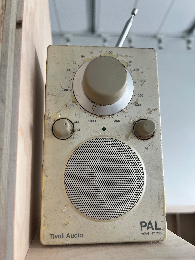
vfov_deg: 67.3
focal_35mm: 26
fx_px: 195
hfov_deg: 53.1
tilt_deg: +10.2
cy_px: 130
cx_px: 98
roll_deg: +0.4
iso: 125
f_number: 1.6
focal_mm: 5.1
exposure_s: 1/121
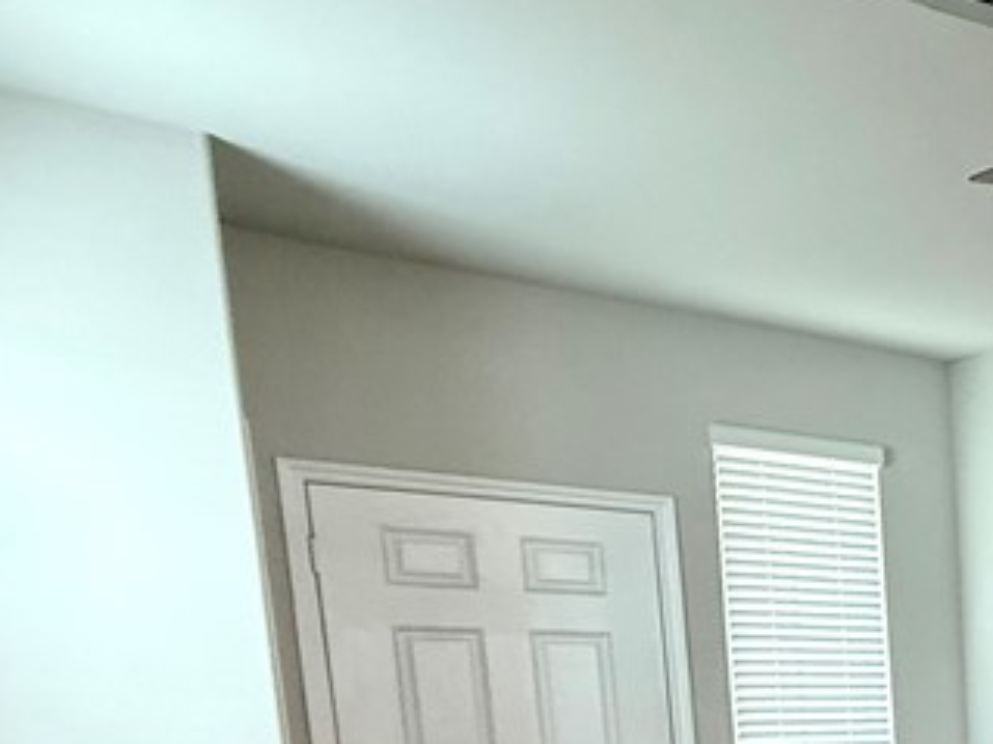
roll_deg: -0.1
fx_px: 1290
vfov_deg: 28.3
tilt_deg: -8.8
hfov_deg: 27.7
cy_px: 881
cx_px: 1510
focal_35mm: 45
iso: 200
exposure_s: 1/60
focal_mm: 2.22
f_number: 2.2
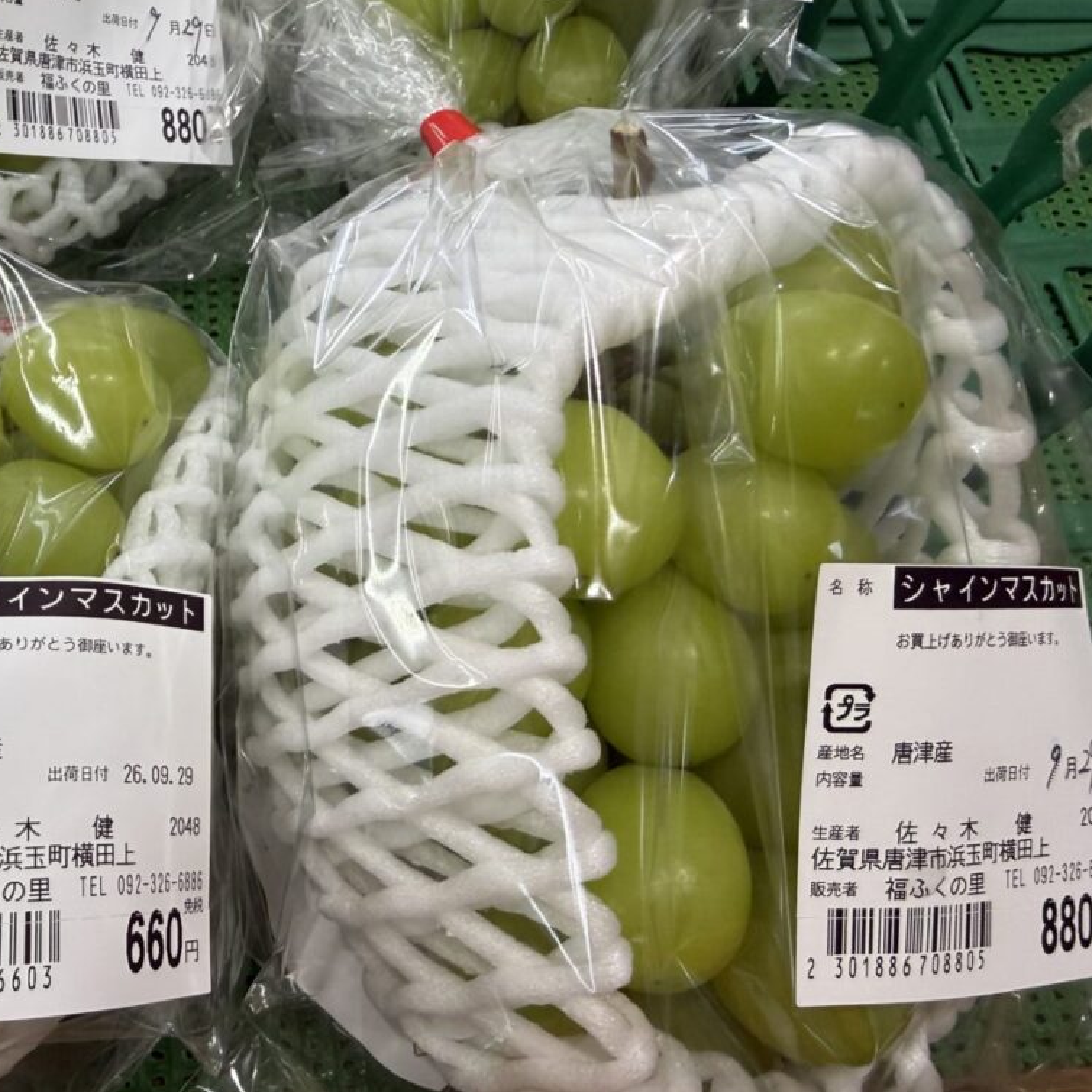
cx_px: 358
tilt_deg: -65.2
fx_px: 1071
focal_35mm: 30
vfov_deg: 54.0
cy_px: 527
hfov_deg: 52.9
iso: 160
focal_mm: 2.22
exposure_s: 1/120
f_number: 2.2
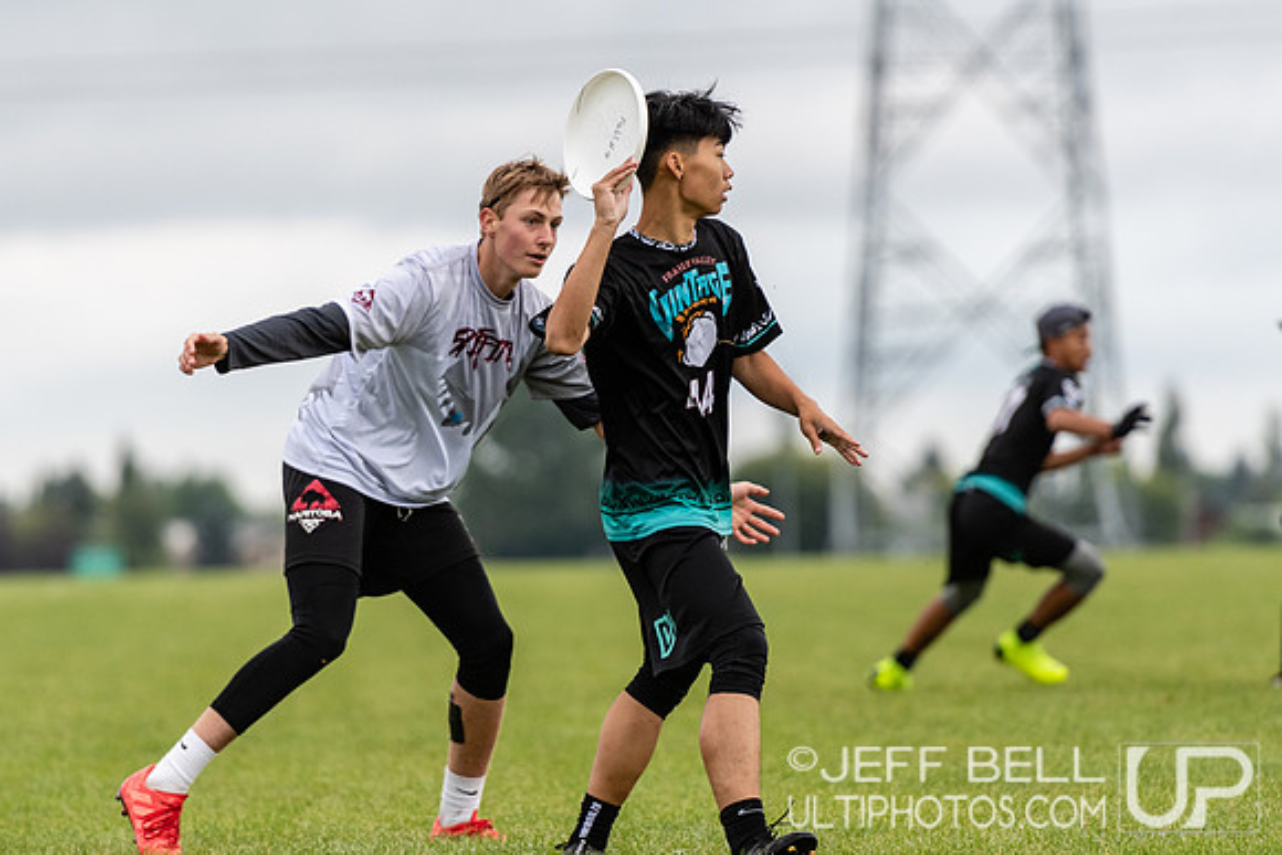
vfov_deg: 4.6
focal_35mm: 300
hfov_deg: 6.9
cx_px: 641
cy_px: 428
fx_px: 10685
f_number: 2.8
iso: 560
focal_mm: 200
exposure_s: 1/2000
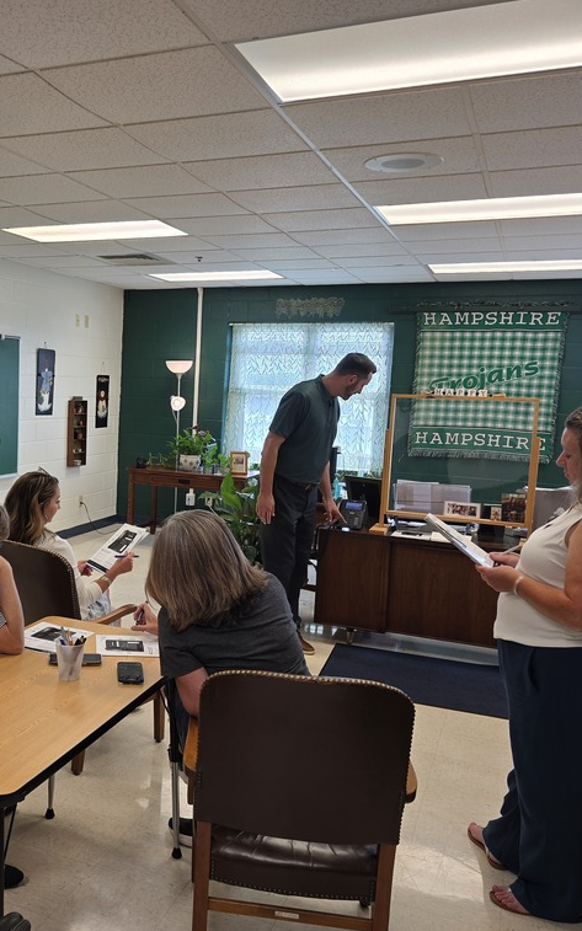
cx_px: 102
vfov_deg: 58.1
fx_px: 838
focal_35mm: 33
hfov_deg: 36.8
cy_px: 469
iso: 32
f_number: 1.7
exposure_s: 1/53
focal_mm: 6.3
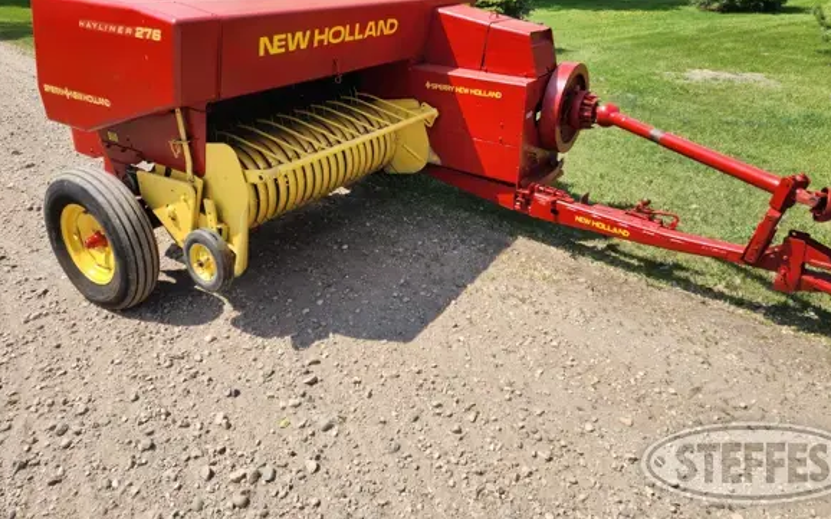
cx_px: 436
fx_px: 611
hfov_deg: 68.4
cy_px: 175
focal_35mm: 27
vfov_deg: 45.3
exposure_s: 1/799
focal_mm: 6.4
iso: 12
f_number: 1.8
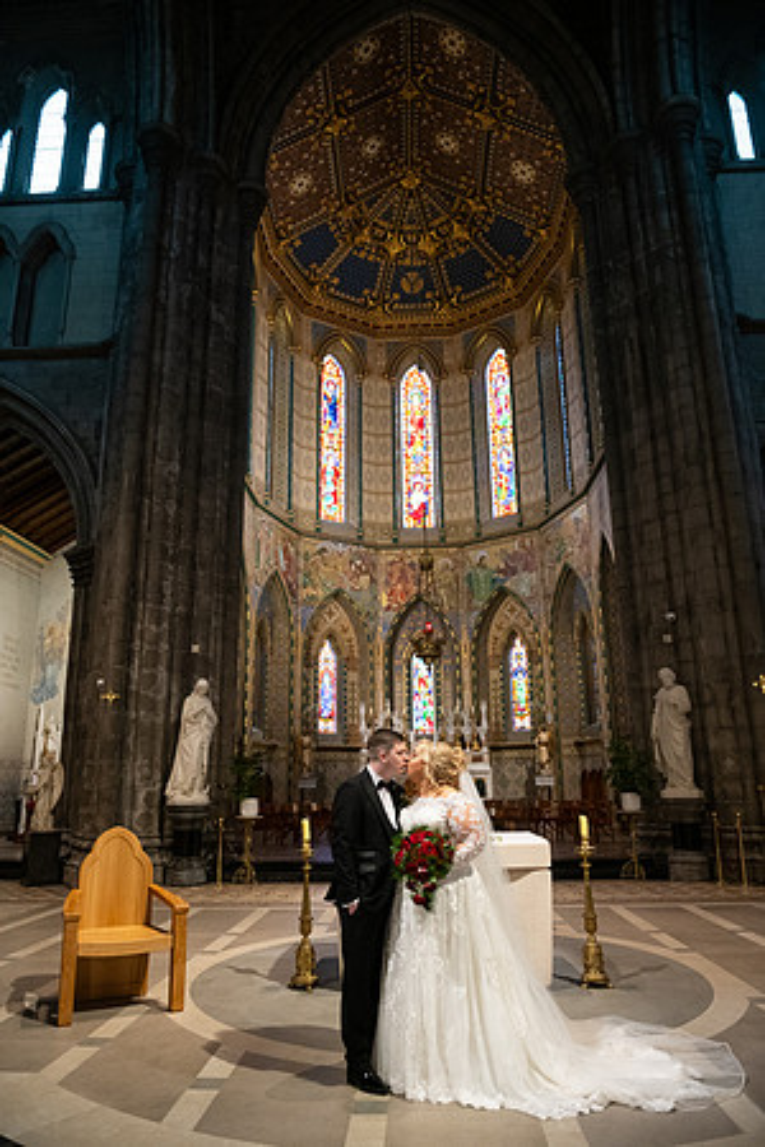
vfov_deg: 73.7
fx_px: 765
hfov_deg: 53.1
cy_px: 574
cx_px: 382
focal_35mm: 24
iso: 1250
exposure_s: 1/160
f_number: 3.5
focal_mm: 24
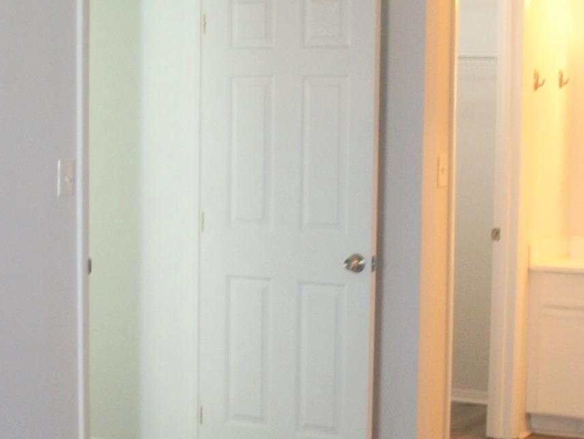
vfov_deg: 17.5
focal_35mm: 84
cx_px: 235
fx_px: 1417
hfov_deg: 23.2
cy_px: 318
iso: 160
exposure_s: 1/13
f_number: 3.1
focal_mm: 6.3
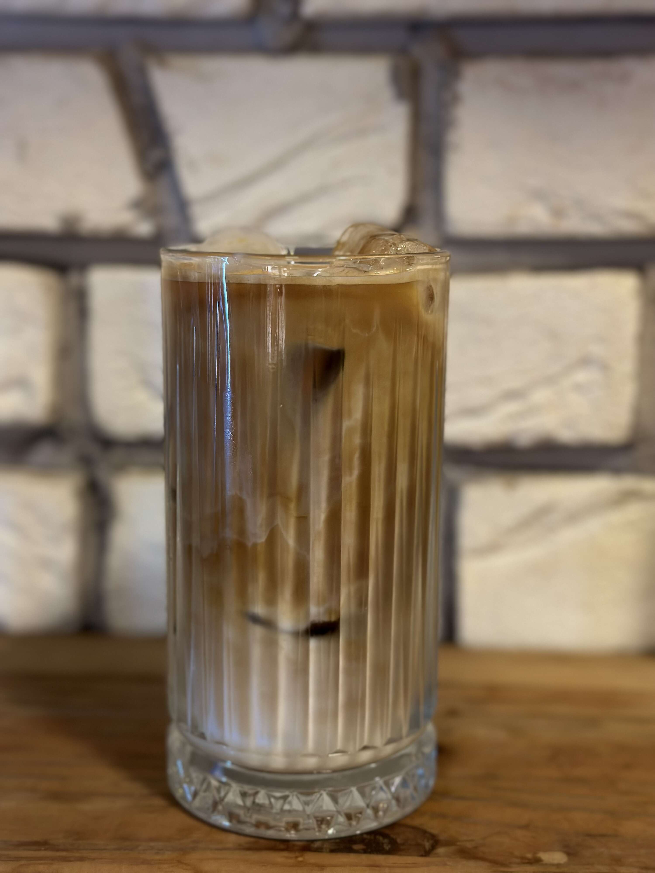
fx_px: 1211
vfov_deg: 39.7
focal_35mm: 48
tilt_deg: -9.6
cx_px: 328
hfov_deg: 30.3
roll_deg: -0.1
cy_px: 436
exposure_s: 1/33
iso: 320
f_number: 1.78
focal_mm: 6.86
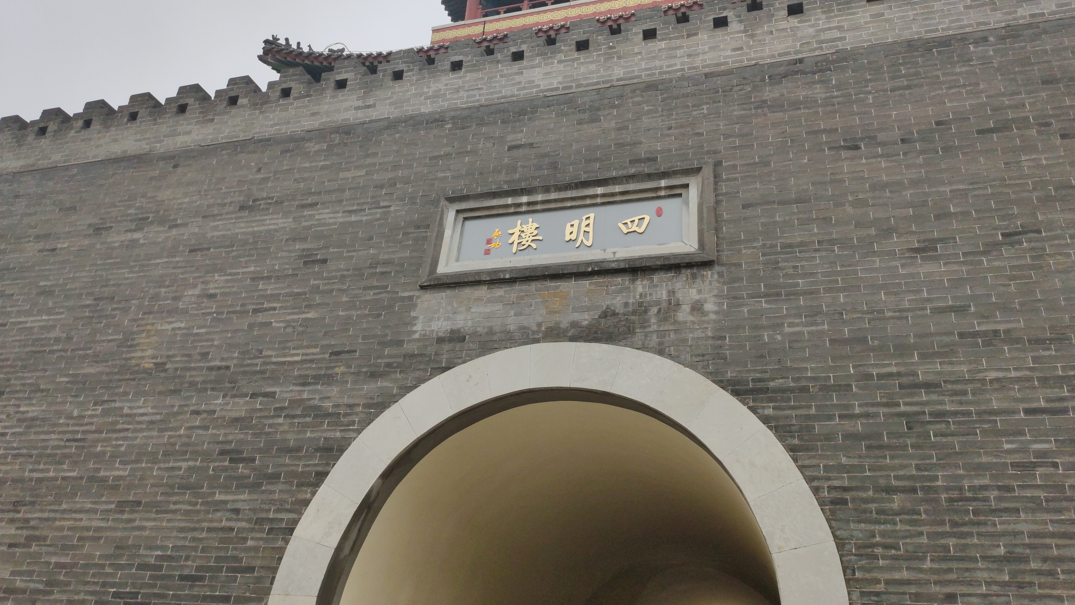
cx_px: 545
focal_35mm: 30
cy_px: 273
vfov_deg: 38.9
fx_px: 855
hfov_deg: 64.3
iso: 112
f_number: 1.75
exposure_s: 1/1436
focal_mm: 4.75
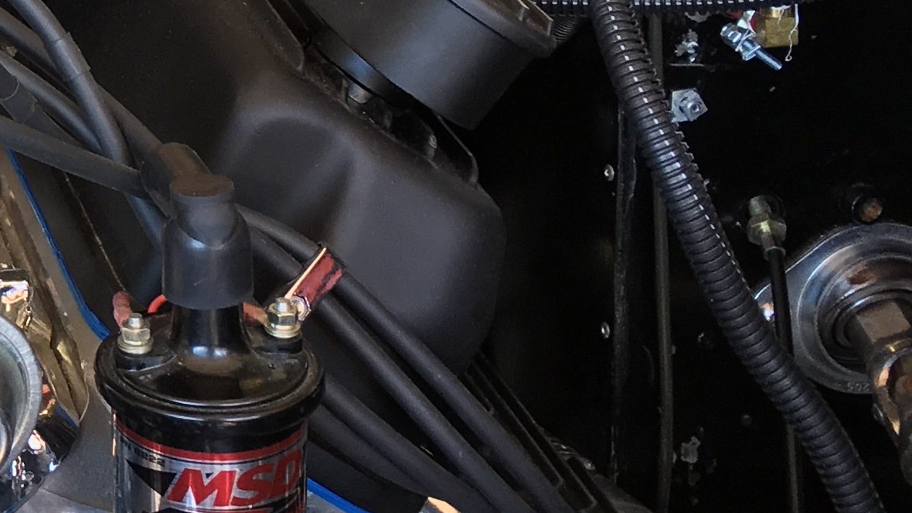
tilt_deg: -20.2
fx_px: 2611
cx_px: -480
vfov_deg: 11.0
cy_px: -87
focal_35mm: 108
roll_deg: +3.9
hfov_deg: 17.6
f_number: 2.2
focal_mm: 4.15
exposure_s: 1/60
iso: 32
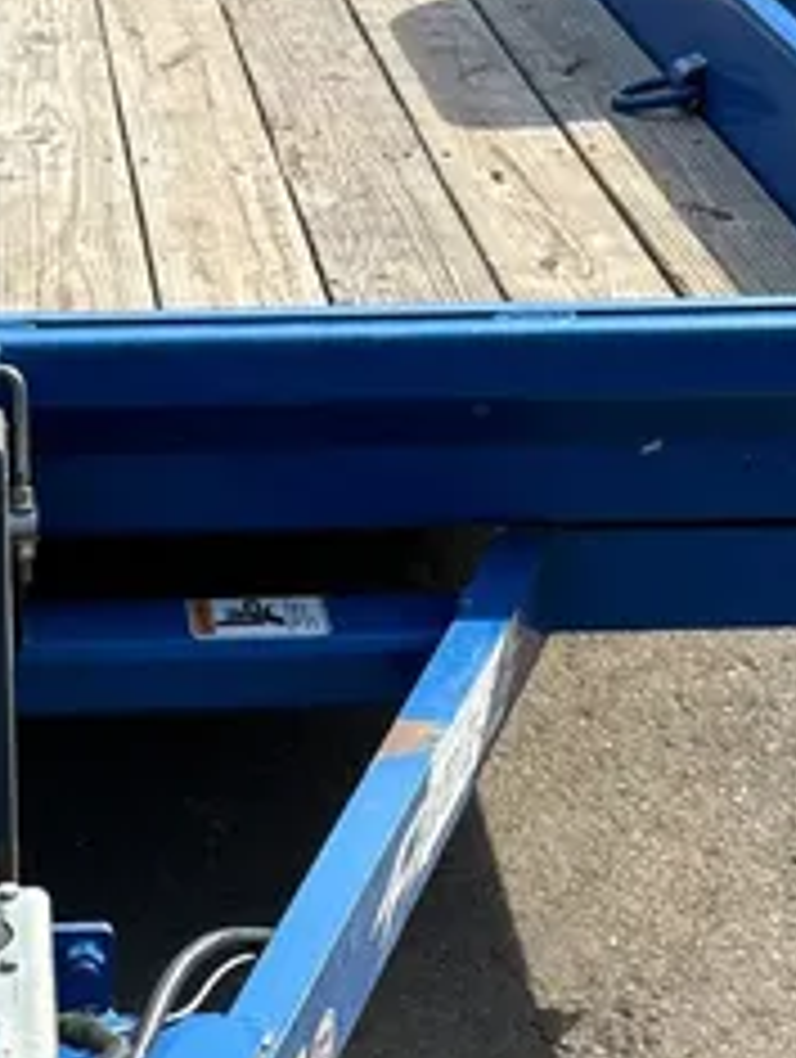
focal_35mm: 81
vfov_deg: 22.8
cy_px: 1150
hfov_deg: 17.8
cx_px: 0
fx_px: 2477
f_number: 1.6
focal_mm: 5.96
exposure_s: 1/1178
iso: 50
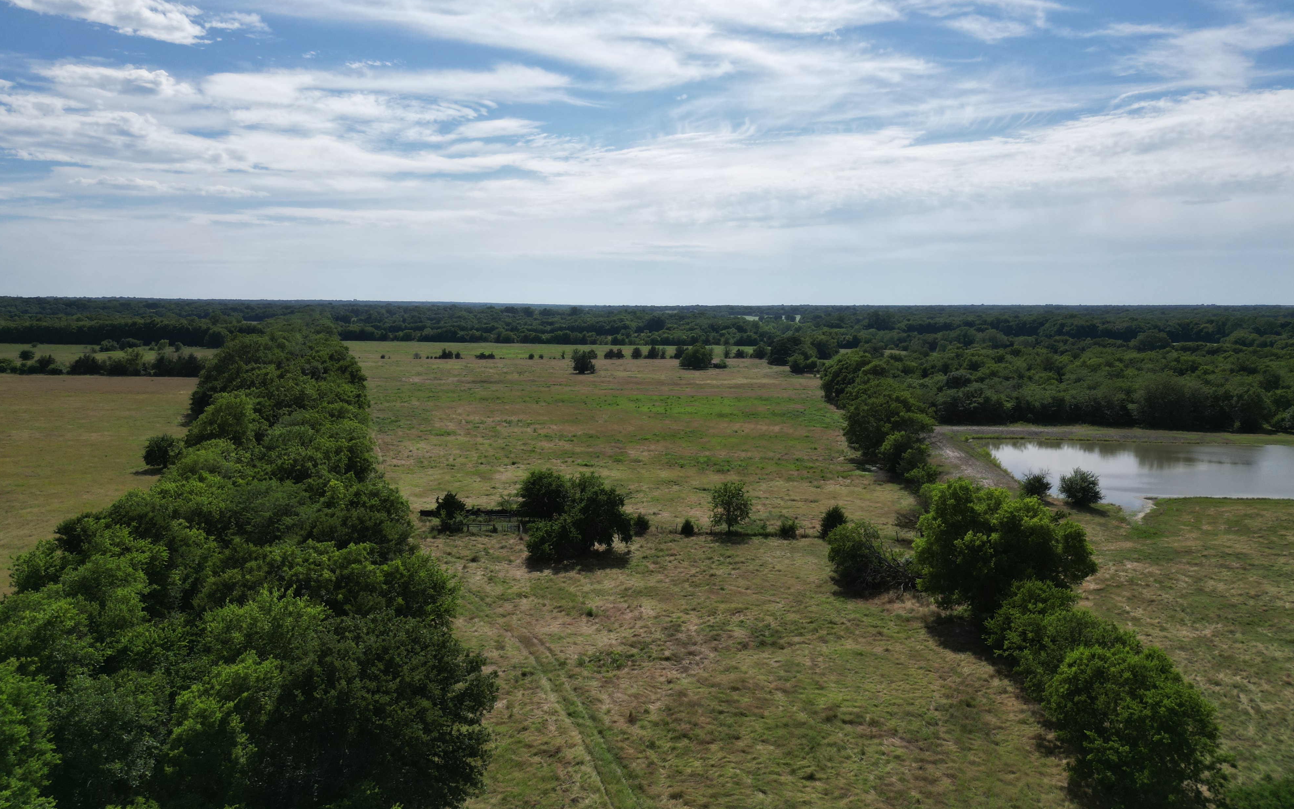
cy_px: 404
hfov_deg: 70.4
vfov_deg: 47.6
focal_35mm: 26
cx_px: 653
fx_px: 917
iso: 100
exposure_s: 1/6000
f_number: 1.7
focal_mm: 6.72
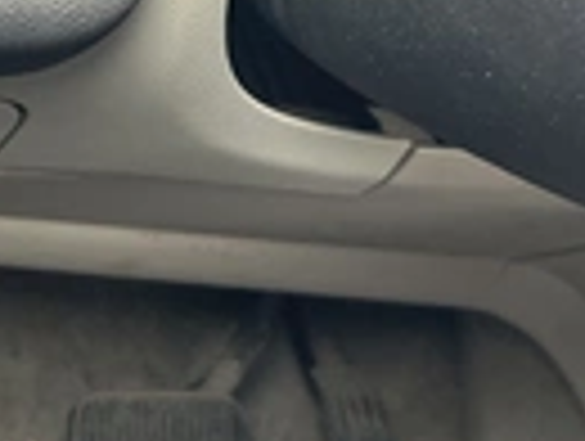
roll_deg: -15.0
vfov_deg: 17.0
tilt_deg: -15.9
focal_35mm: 80
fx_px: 1354
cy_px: -184
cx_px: 202
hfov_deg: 24.3
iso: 80
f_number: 1.6
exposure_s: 1/122
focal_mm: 5.1
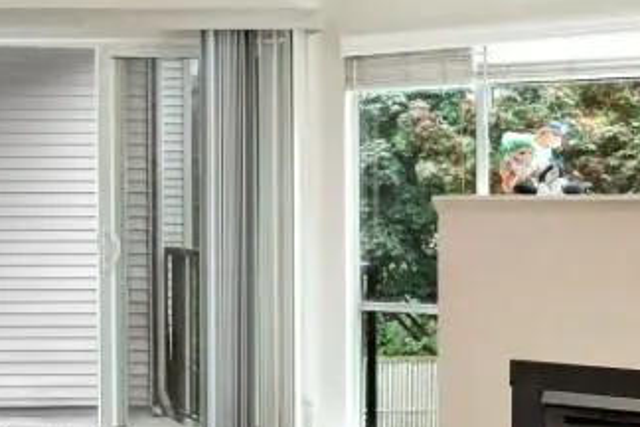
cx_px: -239
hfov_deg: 23.7
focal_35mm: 73
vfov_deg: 18.7
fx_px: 1298
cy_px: 178
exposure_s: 1/10
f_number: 8
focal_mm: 14.6
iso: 400
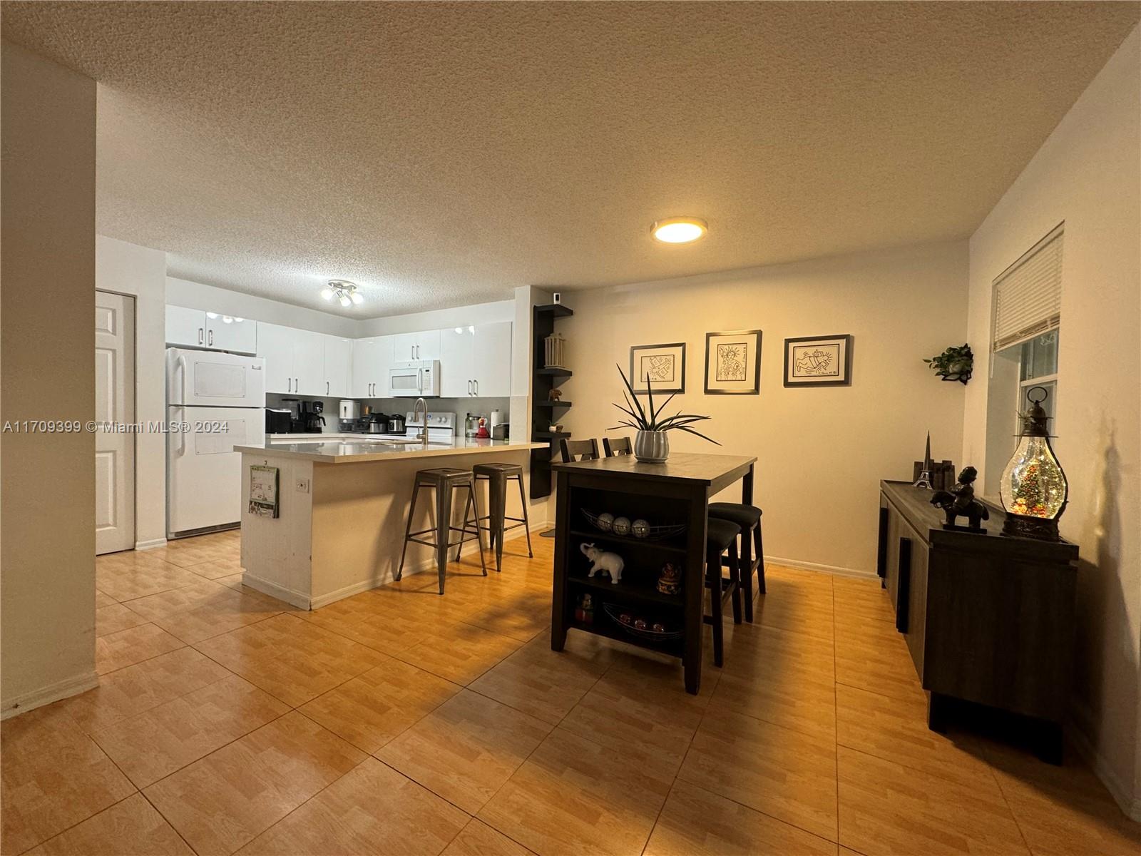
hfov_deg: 102.1
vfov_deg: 85.7
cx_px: 570
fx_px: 461
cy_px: 428
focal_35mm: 14
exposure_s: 1/60
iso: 200
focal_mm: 2.22
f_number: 2.2
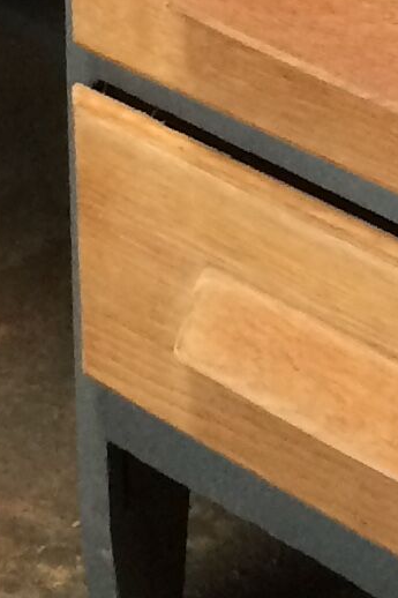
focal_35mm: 190
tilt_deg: -17.1
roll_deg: -0.3
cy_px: -603
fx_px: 3153
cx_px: 473
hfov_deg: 7.2
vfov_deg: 10.0
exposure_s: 1/30
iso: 100
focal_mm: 4.15
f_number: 2.2
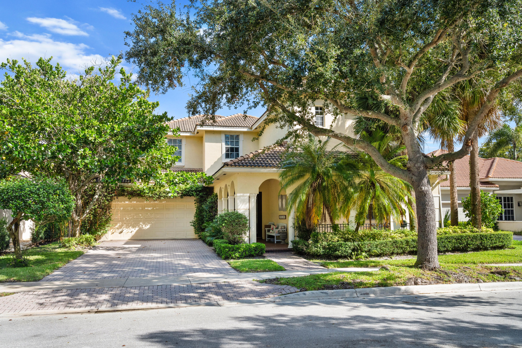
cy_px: 174
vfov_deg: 43.6
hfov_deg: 61.9
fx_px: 435
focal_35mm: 30
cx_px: 261
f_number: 8
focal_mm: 30
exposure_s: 1/100
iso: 800
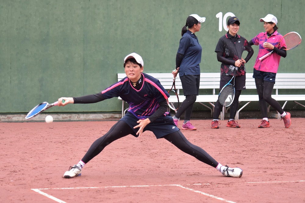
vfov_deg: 11.4
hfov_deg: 17.1
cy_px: 102
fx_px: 1016
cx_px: 152
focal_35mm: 120
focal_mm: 80
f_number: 4.5
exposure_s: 1/1250
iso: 1600
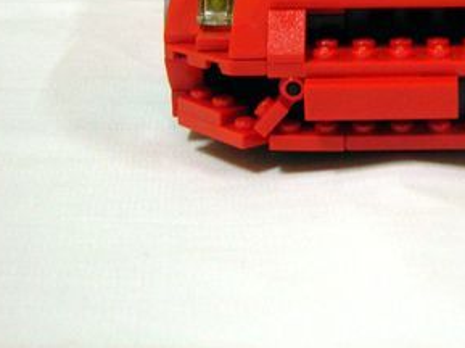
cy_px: -35
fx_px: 1637
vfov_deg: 11.9
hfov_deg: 16.0
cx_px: 417
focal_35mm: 122
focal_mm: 9.1
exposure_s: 1/4
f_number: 3.6
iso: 142
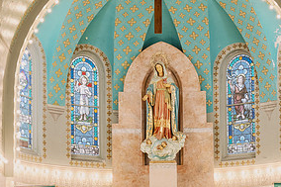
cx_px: 164
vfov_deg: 10.1
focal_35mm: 135
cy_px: 167
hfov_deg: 15.2
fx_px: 1053
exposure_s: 1/125
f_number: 4
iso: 1600
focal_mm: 66
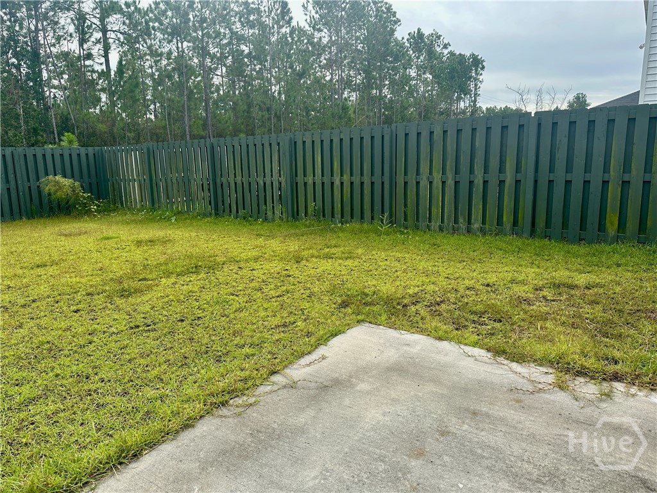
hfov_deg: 71.6
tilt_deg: -11.3
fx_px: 456
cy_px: 246
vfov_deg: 56.8
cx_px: 328
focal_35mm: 24
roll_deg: +0.4
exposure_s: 1/1721
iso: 80
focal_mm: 6.86
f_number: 1.78
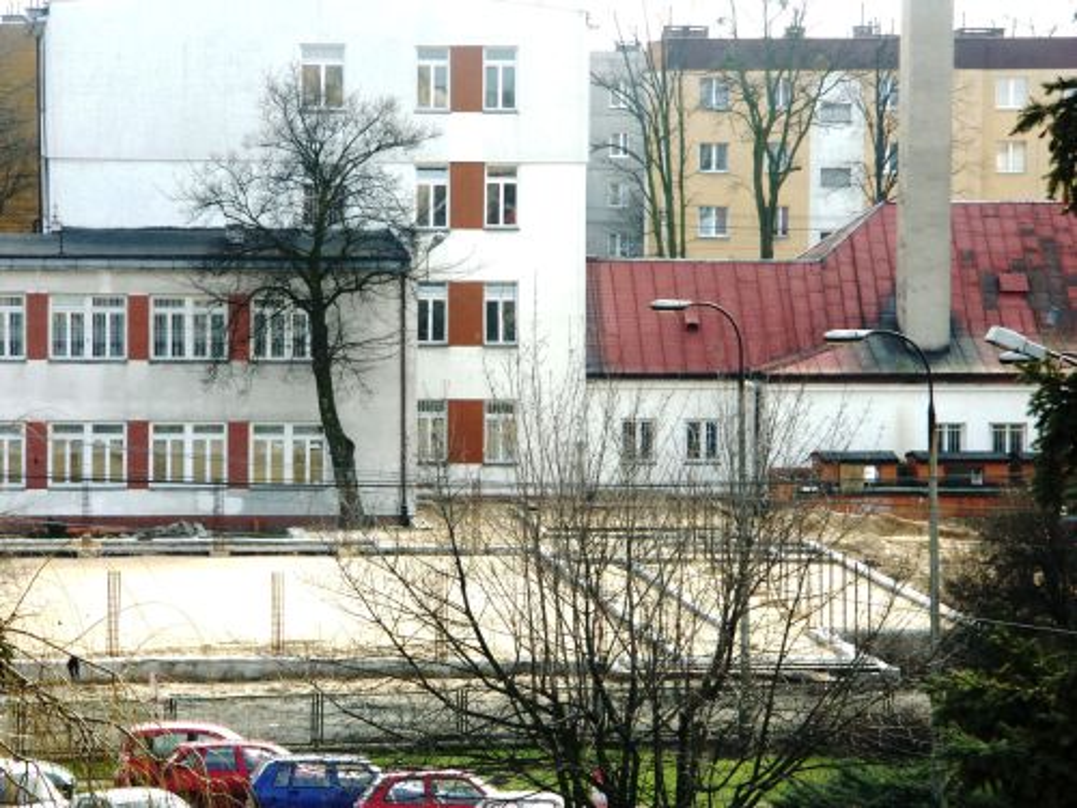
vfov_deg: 7.4
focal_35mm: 200
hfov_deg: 9.9
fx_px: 6223
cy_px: 404
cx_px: 538
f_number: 5
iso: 64
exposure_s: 1/200
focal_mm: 50.8
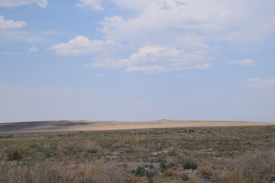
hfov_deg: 27.0
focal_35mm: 75
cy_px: 92
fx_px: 573
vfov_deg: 18.2
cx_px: 138
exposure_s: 1/400
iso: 200
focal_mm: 50
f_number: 10
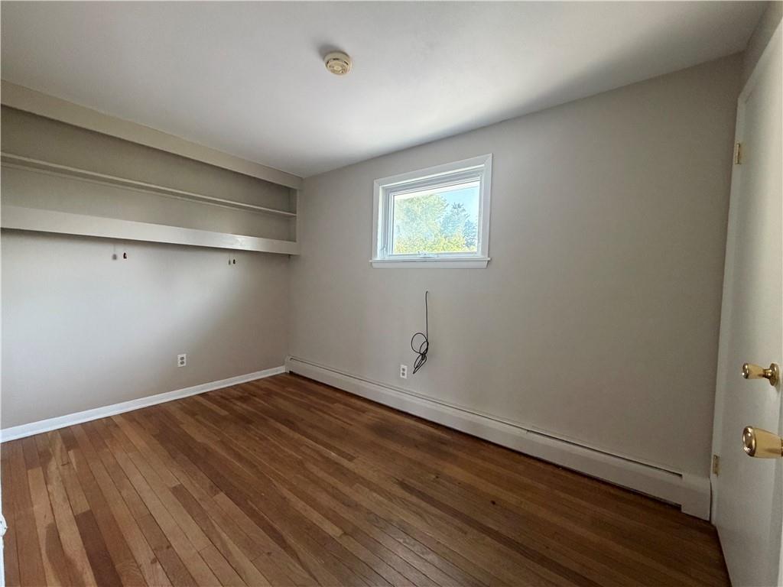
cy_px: 294
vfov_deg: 85.7
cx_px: 392
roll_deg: -1.4
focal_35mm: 14
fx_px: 317
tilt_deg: -2.3
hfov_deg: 102.1
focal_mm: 2.22
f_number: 2.2
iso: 400
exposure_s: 1/60
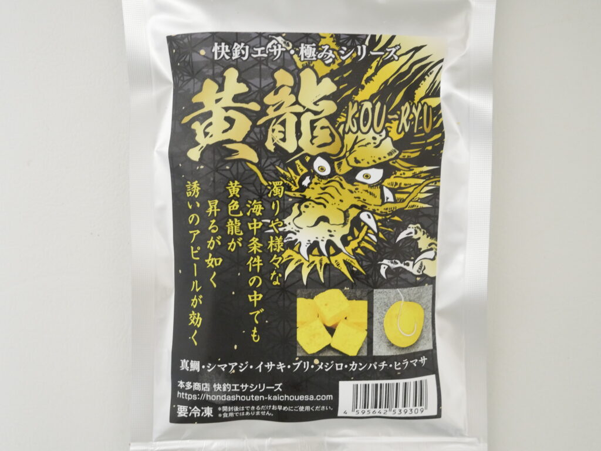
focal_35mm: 38
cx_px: 300
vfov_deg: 37.7
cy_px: 226
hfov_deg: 49.0
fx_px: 660
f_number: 2.8
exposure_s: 1/15
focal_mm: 19
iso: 3200
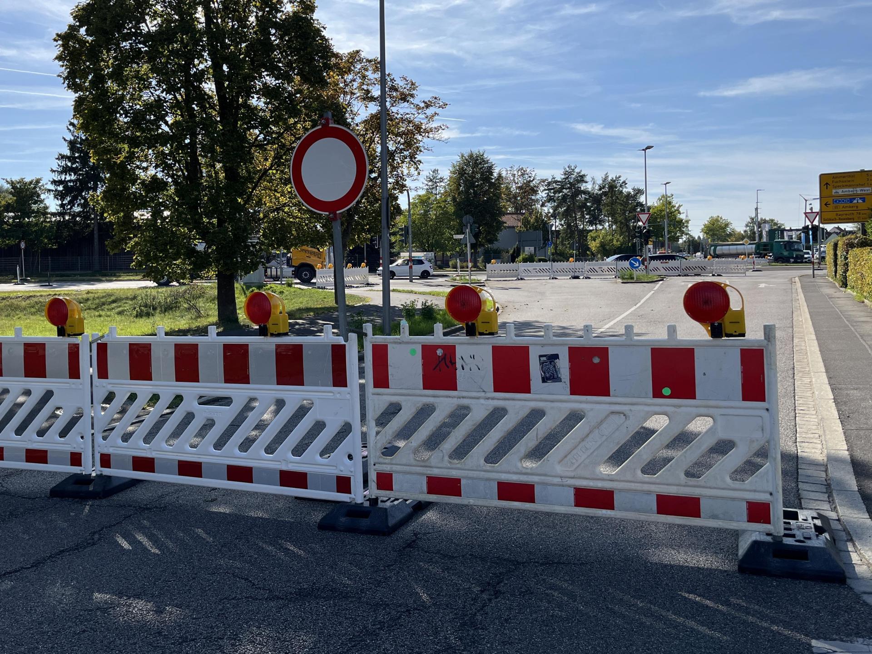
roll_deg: +1.4
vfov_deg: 53.1
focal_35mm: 26
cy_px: 327
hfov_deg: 67.3
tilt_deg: +0.8
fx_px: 655
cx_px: 436
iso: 50
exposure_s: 1/5076
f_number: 1.6
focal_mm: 5.1
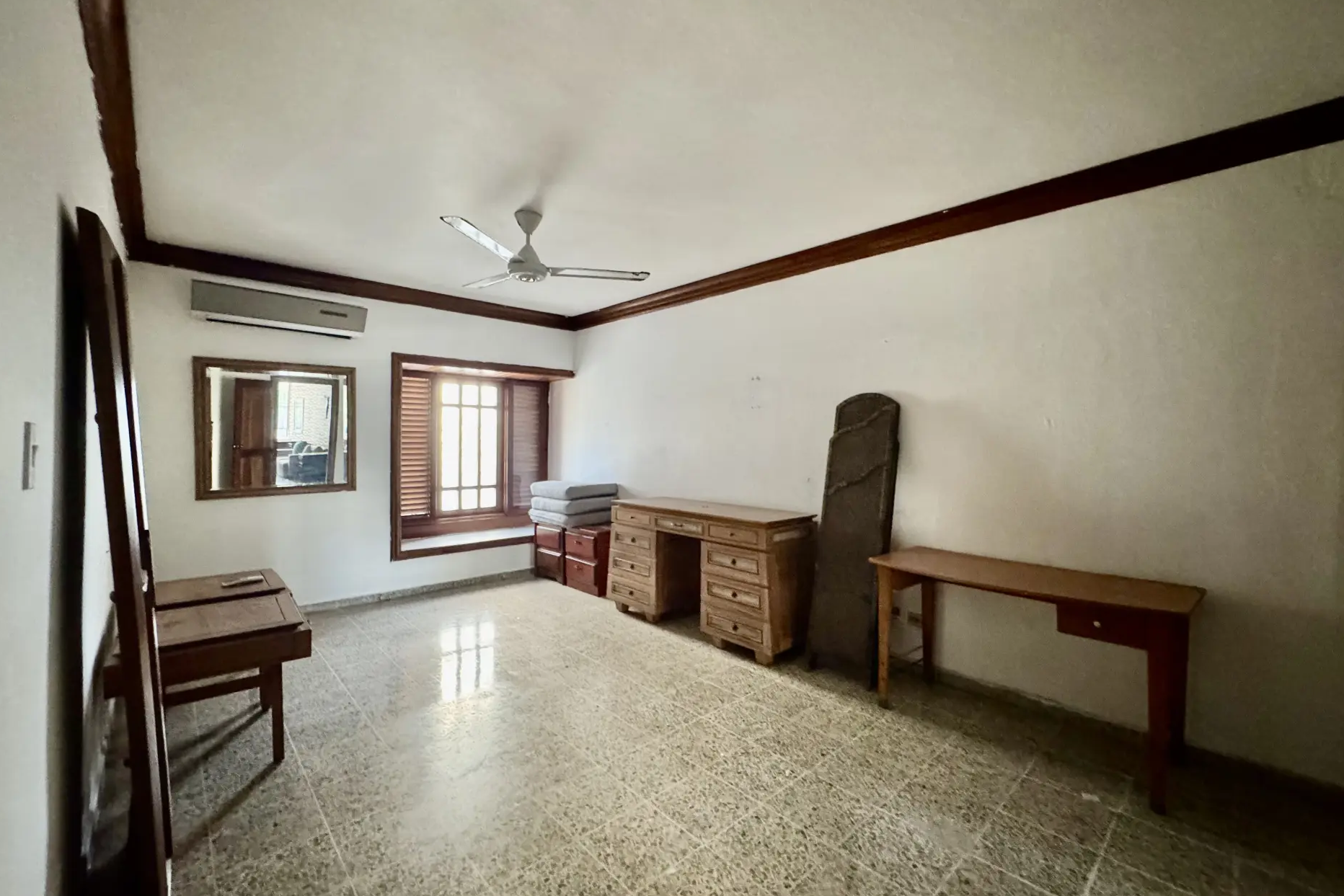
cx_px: 677
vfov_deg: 77.3
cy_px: 444
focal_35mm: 15
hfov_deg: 100.4
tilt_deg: -1.4
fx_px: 560
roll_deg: -0.4
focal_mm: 2.22
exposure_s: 1/60
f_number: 2.2
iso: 800
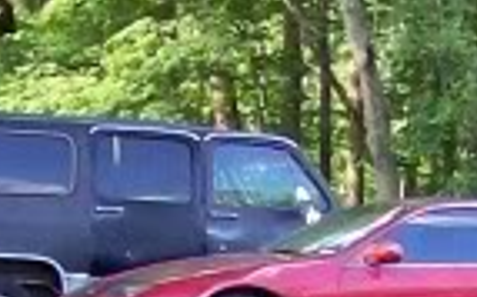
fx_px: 3558
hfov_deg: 7.5
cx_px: 801
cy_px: 1006
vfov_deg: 4.5
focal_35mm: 274
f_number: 2.7
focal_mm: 6
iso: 80
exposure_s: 1/79.4
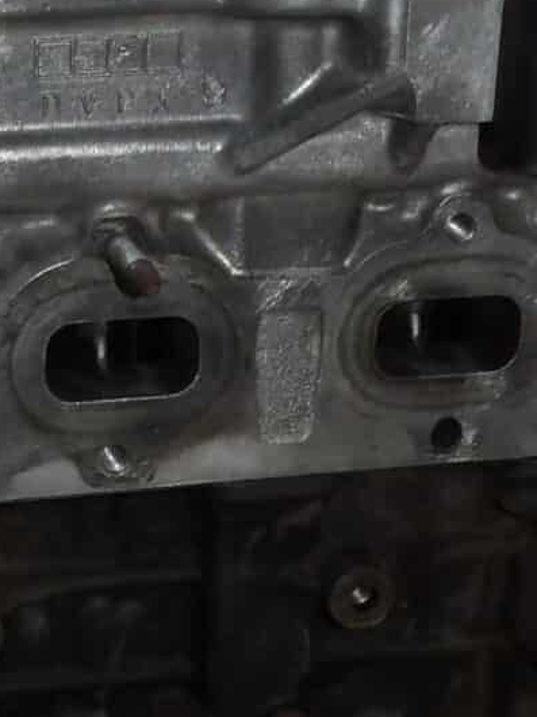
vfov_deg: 16.8
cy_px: 618
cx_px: 83
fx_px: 2401
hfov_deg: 12.7
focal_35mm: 116
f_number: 3.2
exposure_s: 1/60
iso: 200
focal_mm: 4.3
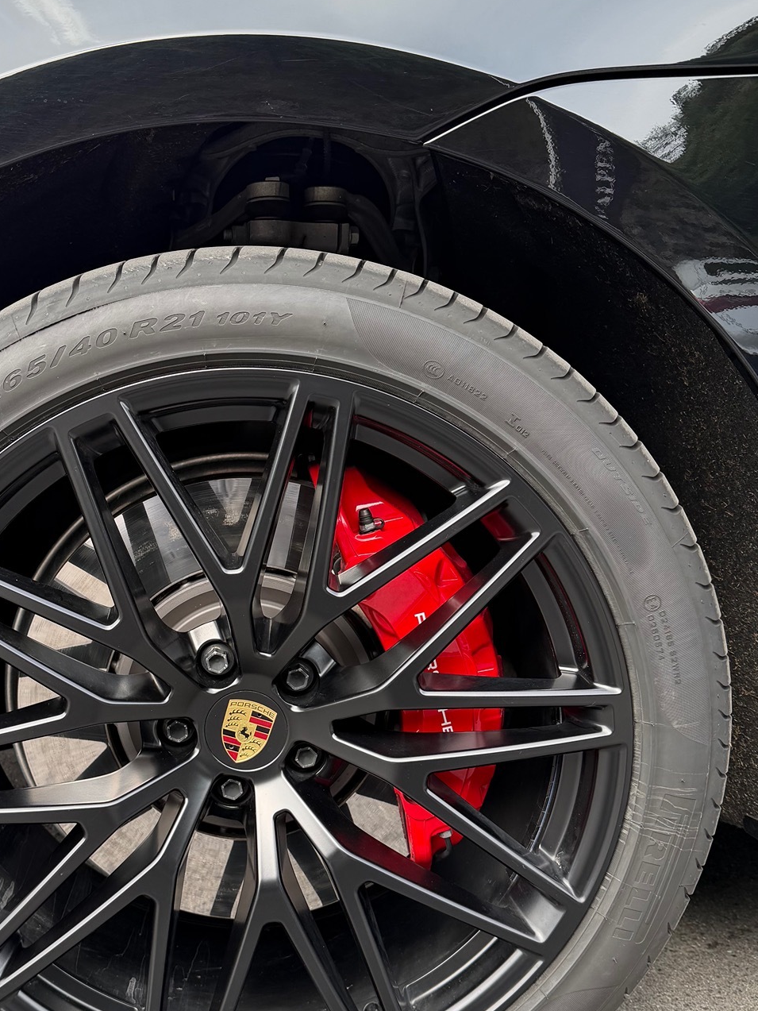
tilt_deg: -10.1
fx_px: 1109
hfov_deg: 37.3
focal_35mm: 38
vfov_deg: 48.9
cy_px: 547
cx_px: 242
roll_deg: +0.8
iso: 80
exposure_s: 1/416
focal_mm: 6.76
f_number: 1.78
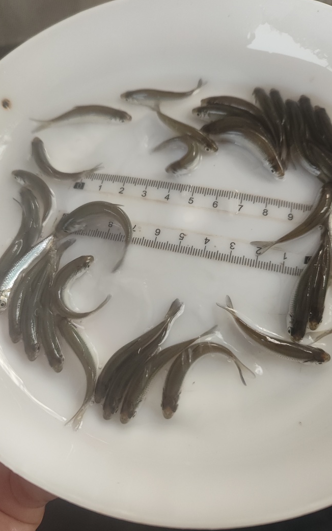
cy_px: 261
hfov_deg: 47.6
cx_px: 164
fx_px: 377
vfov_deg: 70.4
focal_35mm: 26
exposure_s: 1/400
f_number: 1.65
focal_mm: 5.26
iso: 895
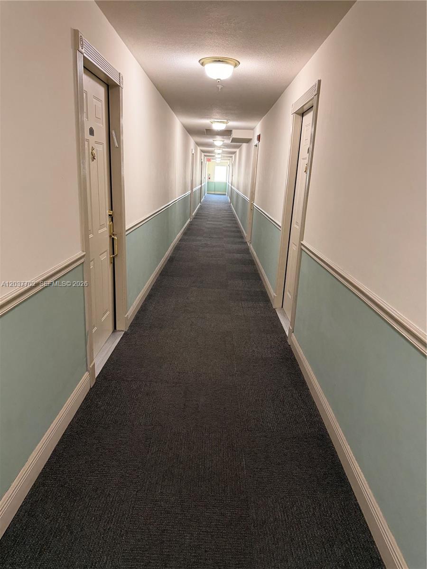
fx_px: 395
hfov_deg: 56.8
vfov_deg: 71.6
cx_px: 214
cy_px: 284
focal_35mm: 24
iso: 320
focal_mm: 6.76
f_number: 1.78
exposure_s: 1/60
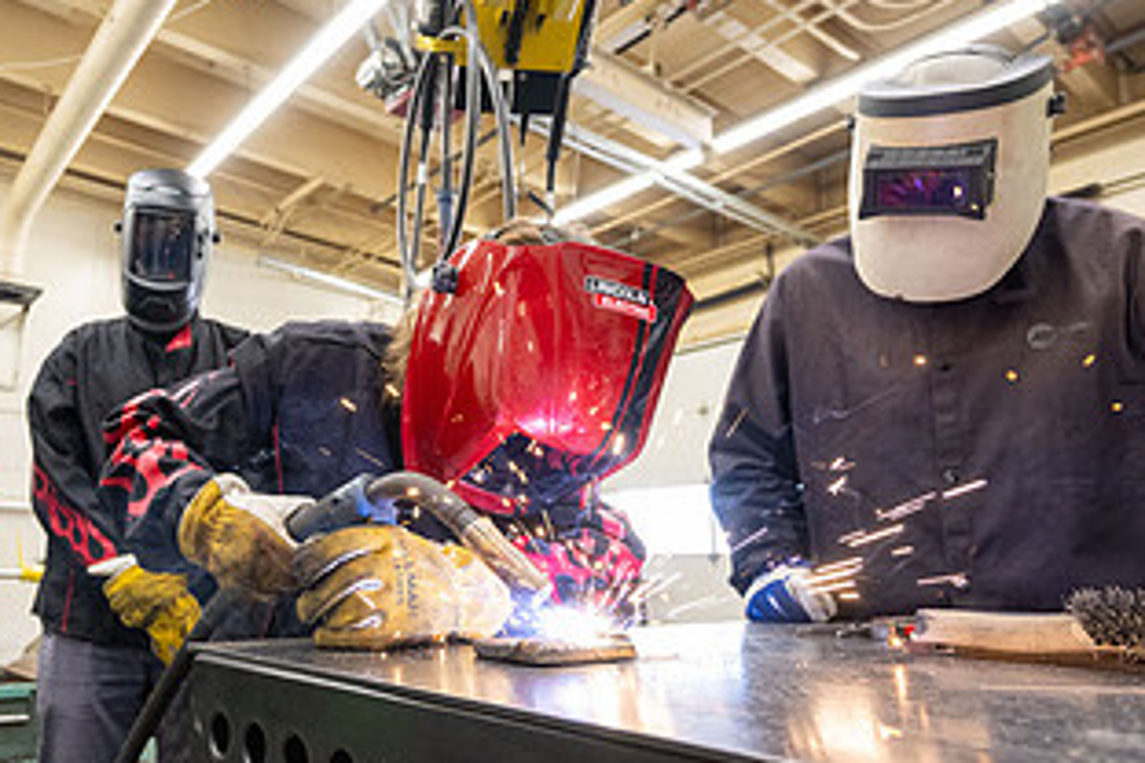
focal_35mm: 26
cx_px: 393
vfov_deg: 49.5
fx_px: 827
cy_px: 402
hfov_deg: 67.7
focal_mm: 14
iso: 1600
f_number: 4
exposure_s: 1/200
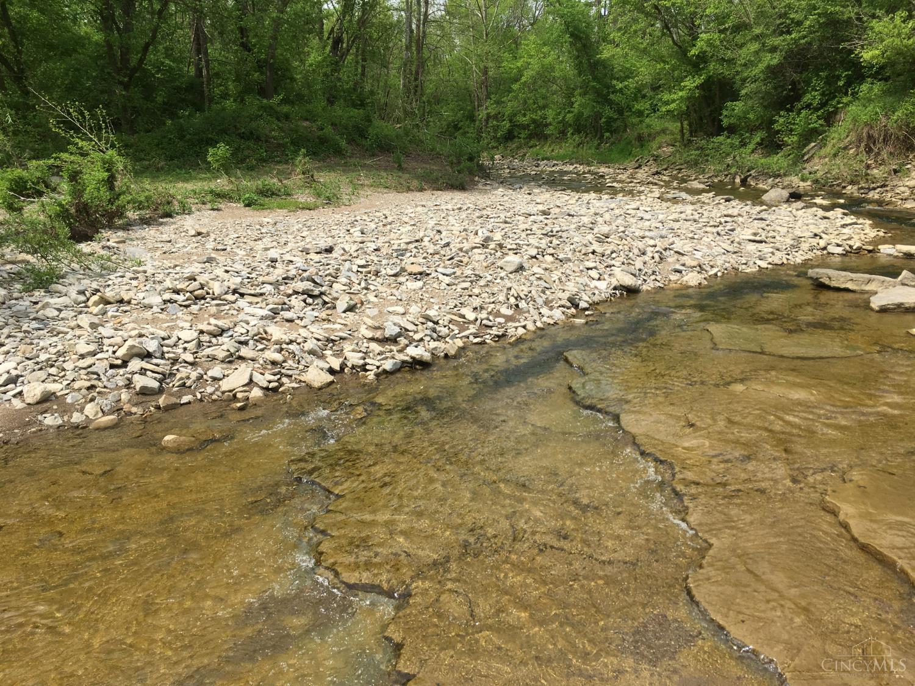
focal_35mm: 29
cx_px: 458
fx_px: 767
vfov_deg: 48.2
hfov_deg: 61.7
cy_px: 343
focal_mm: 4.15
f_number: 2.2
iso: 25
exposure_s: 1/1637
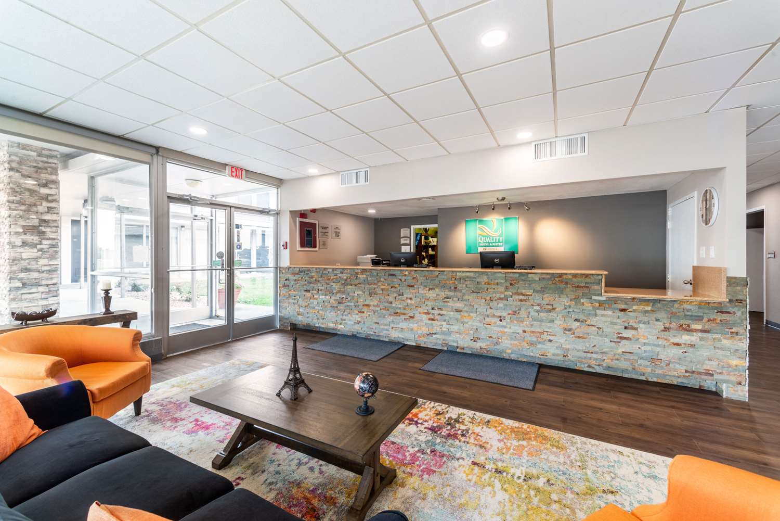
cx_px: 390
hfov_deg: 104.2
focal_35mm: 14
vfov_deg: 81.2
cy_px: 260
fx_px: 303
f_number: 8
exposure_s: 1/30
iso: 400
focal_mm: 14
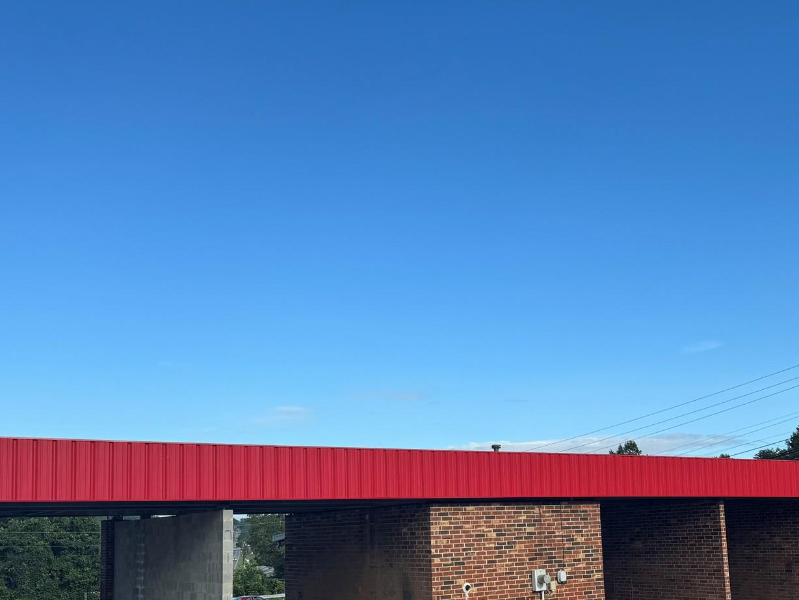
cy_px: 443
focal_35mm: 40
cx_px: 474
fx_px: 923
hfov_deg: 46.6
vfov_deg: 35.2
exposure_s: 1/3413
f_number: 1.78
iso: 80
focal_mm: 6.76
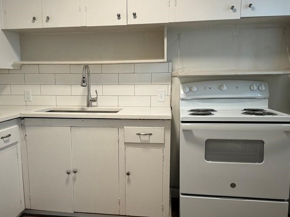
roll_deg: +0.5
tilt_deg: -10.3
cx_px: 124
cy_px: 124
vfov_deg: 44.1
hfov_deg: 56.6
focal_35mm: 32
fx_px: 268
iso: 100
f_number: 1.78
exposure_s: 1/60
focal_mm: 6.76
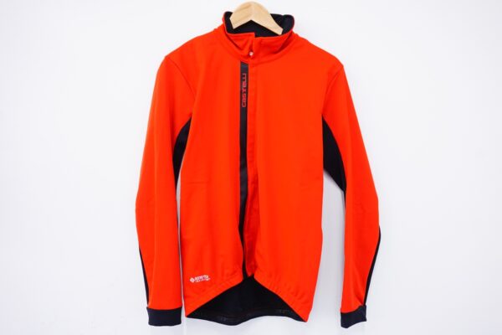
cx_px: 251
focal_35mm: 32
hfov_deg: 59.5
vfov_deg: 41.7
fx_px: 439
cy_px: 168
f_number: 5.6
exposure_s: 1/50
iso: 1600
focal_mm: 21
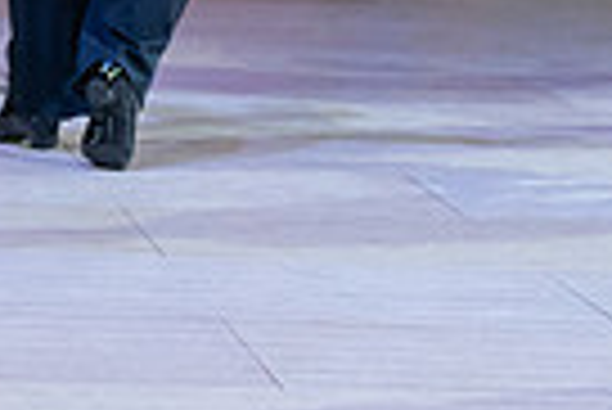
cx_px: -535
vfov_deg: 5.5
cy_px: -492
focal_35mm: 242
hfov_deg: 8.2
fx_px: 4118
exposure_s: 1/500
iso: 4000
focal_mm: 50
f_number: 2.8
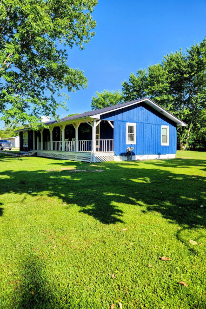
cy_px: 154
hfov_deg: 53.0
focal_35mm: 24
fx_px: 206
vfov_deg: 73.8
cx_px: 94
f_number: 1.8
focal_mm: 5.4
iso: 20
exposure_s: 1/904
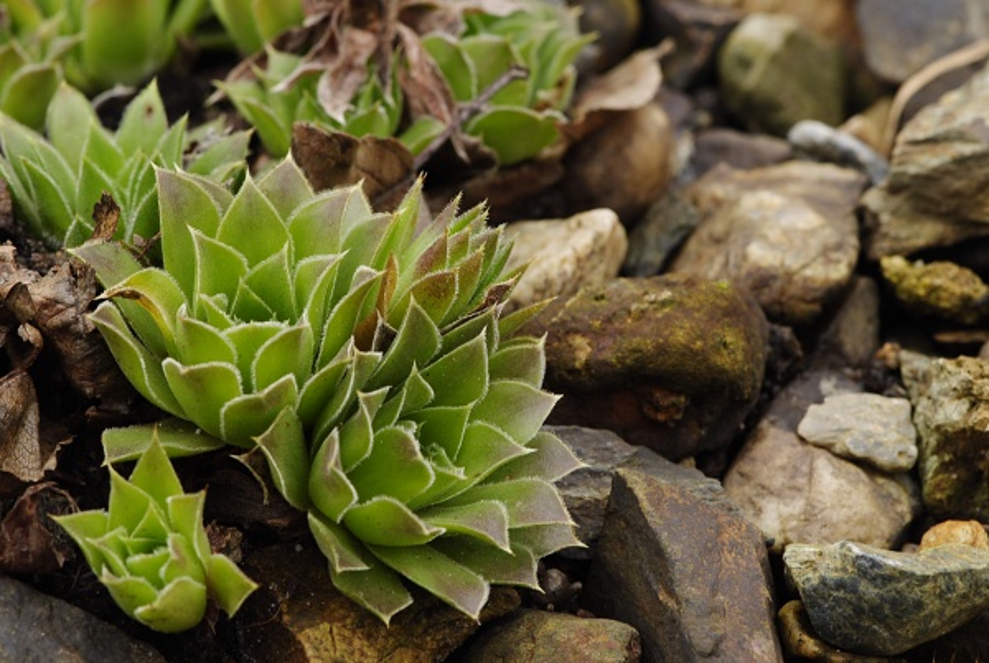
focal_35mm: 128
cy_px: 332
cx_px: 494
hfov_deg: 16.0
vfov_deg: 10.8
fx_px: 3508
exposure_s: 1/10
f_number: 9
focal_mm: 85
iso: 100
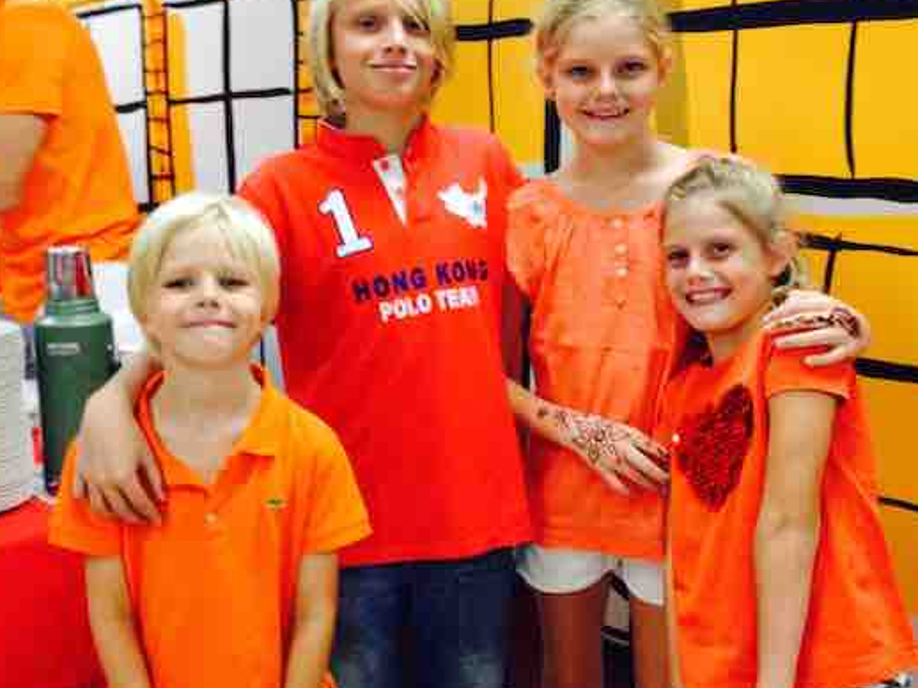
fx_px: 1352
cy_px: 307
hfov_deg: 37.5
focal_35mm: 51
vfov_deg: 28.5
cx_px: 431
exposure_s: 1/20
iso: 80
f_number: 2.4
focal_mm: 4.12
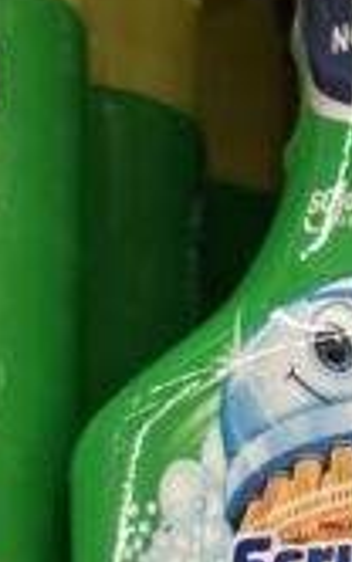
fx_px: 2406
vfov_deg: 13.0
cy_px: 650
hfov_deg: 7.7
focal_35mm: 157
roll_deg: -2.3
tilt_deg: +4.5
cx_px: 883
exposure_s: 1/61
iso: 160
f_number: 1.78
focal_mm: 6.86
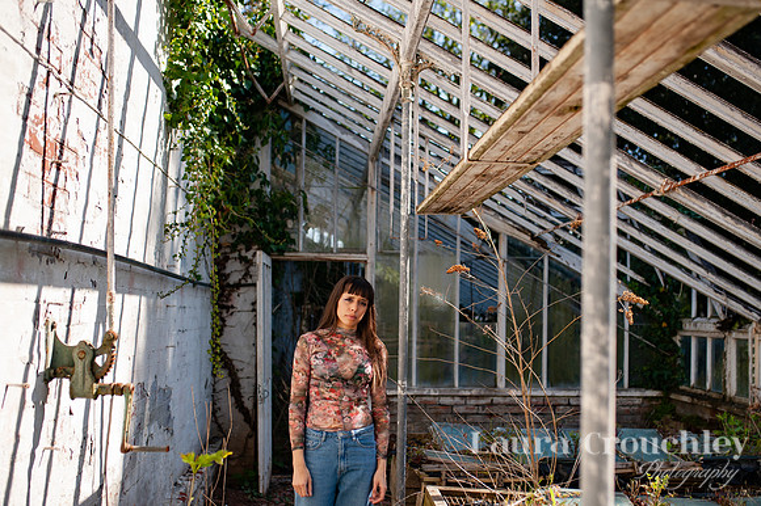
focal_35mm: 39
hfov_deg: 49.7
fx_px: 820
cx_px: 396
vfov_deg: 34.3
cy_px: 262
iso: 320
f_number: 2.2
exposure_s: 1/4000
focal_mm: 35
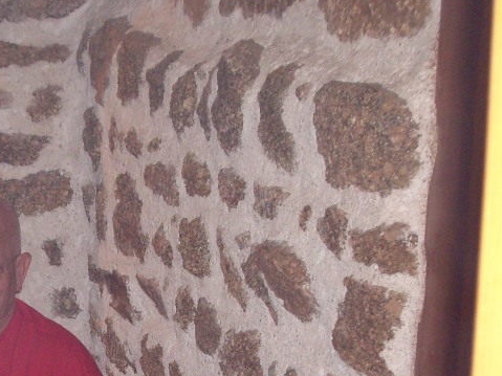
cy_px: 349
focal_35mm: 141
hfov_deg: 13.8
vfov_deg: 10.5
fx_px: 2044
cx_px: 8
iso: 200
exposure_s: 1/80
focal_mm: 10.7
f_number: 3.6
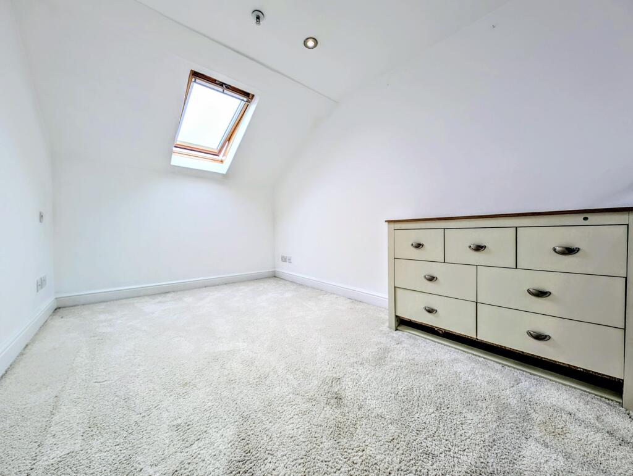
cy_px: 238
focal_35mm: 12
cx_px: 316
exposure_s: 1/280
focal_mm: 2.23
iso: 34
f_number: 1.95
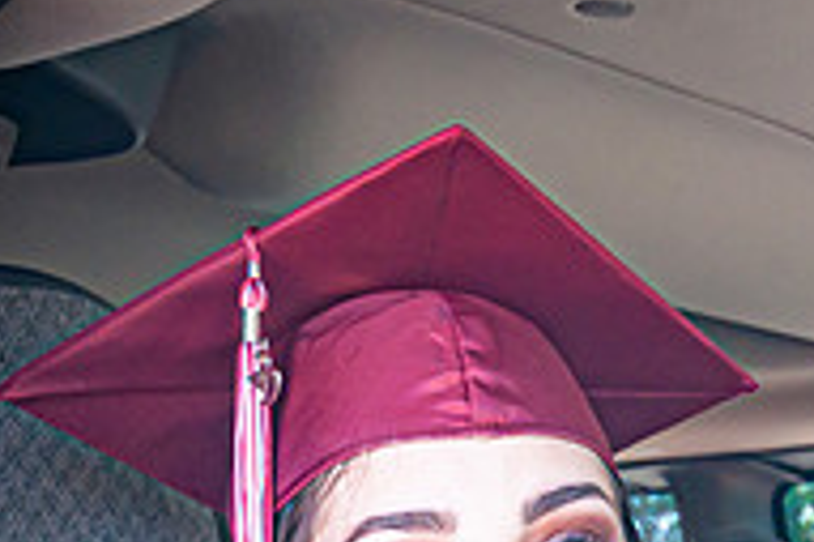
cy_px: 685
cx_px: 848
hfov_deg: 21.5
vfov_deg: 14.4
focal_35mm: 91
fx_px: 2056
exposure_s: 1/125
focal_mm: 20
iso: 250
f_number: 5.6
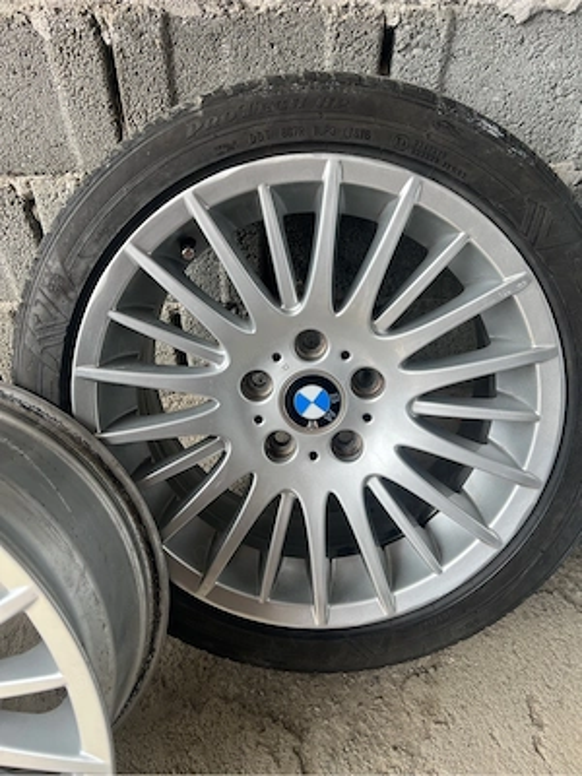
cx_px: 291
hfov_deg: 53.1
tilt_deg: -45.5
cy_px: 388
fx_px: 583
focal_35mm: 26
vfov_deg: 67.3
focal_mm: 5.7
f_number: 1.5
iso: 50
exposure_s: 1/611
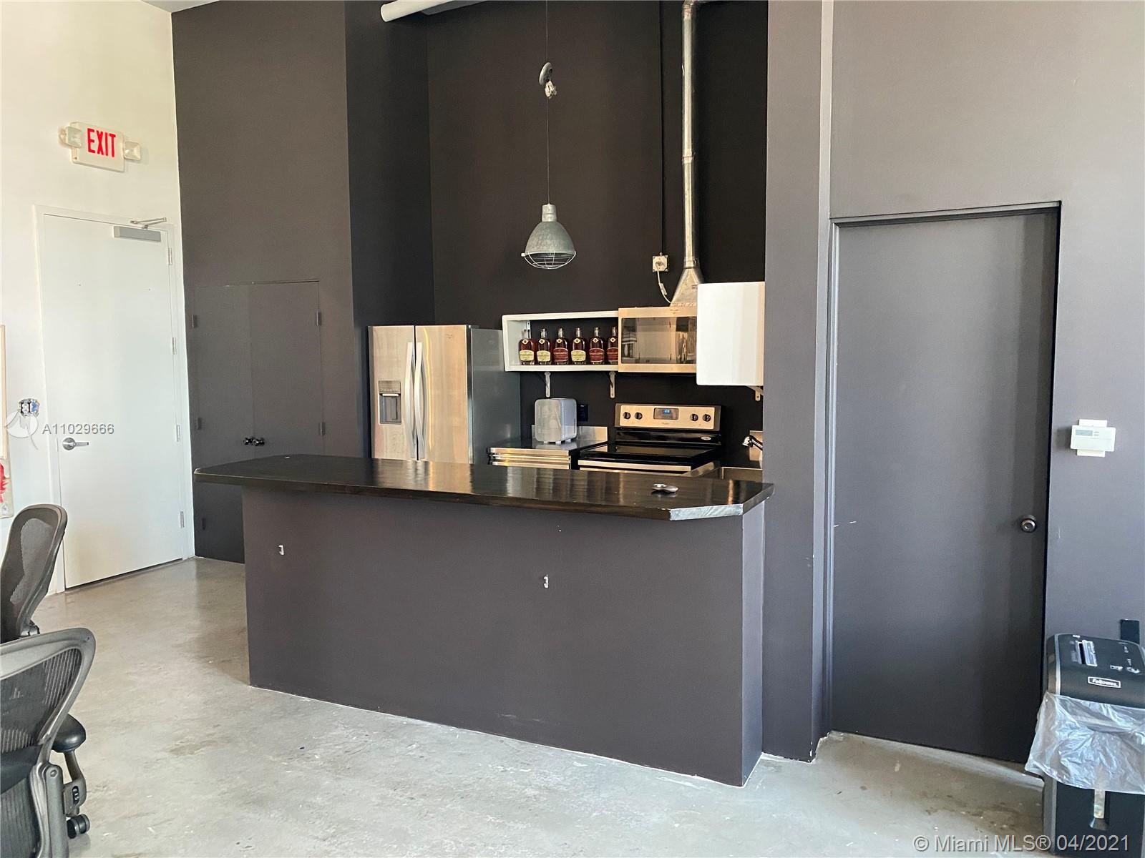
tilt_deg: -5.2
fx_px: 860
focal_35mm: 26
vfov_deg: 53.1
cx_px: 572
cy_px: 429
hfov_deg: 67.3
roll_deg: +0.4
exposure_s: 1/60
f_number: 1.8
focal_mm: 4.25
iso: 500
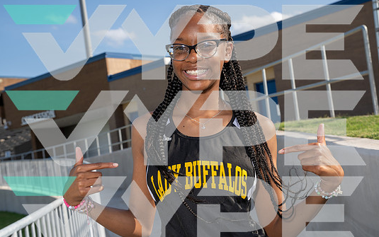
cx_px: 186
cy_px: 128
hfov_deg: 38.2
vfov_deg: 24.4
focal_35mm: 53
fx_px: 548
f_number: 8
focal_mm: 48
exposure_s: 1/250
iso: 100
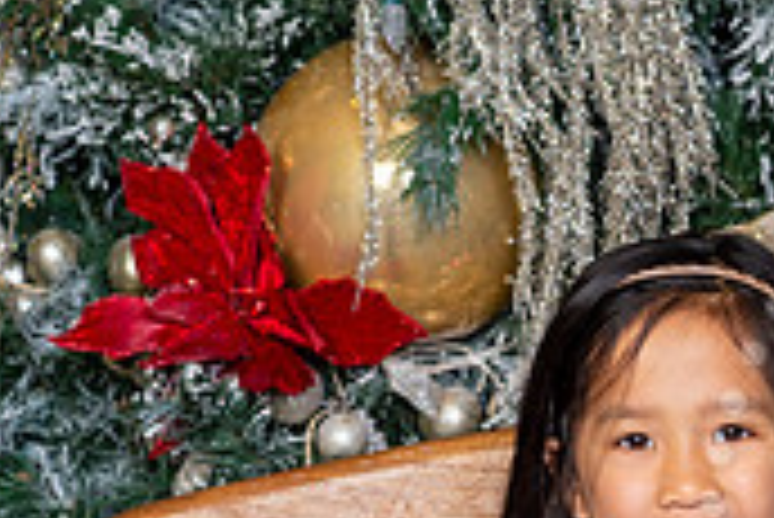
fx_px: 6154
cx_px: 1130
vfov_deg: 4.8
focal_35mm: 286
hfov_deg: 7.1
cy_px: 532
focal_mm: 85
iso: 400
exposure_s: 1/125
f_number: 8
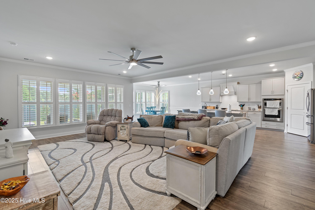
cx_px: 158
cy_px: 105
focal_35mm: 15
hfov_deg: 100.4
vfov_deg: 77.3
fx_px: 131
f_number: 4.5
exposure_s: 1/3
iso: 100
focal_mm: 10
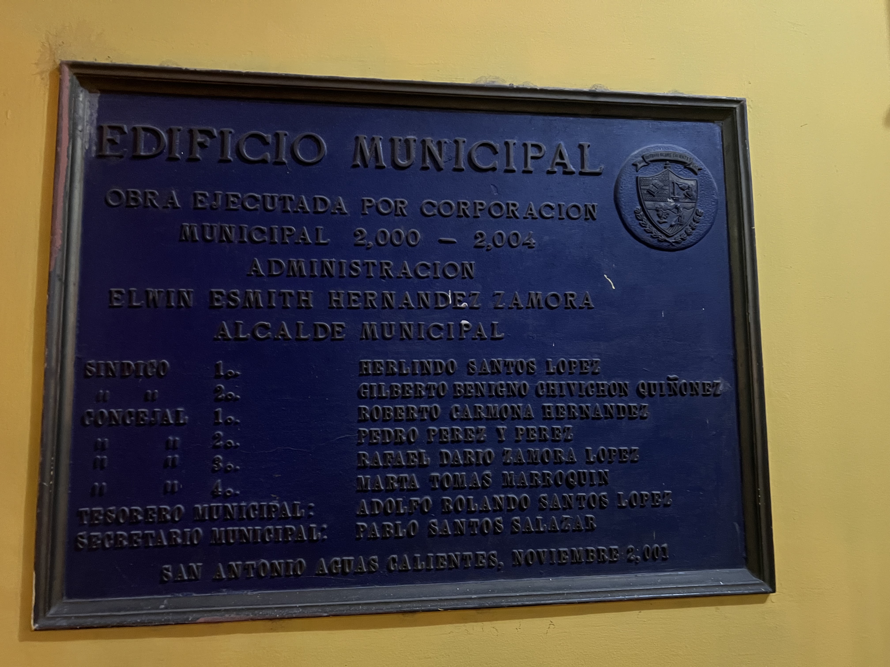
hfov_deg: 67.3
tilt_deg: +5.7
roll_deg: +0.6
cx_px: 445
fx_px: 668
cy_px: 334
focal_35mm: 26
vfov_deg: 53.1
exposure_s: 1/30
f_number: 1.5
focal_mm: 5.7
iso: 800
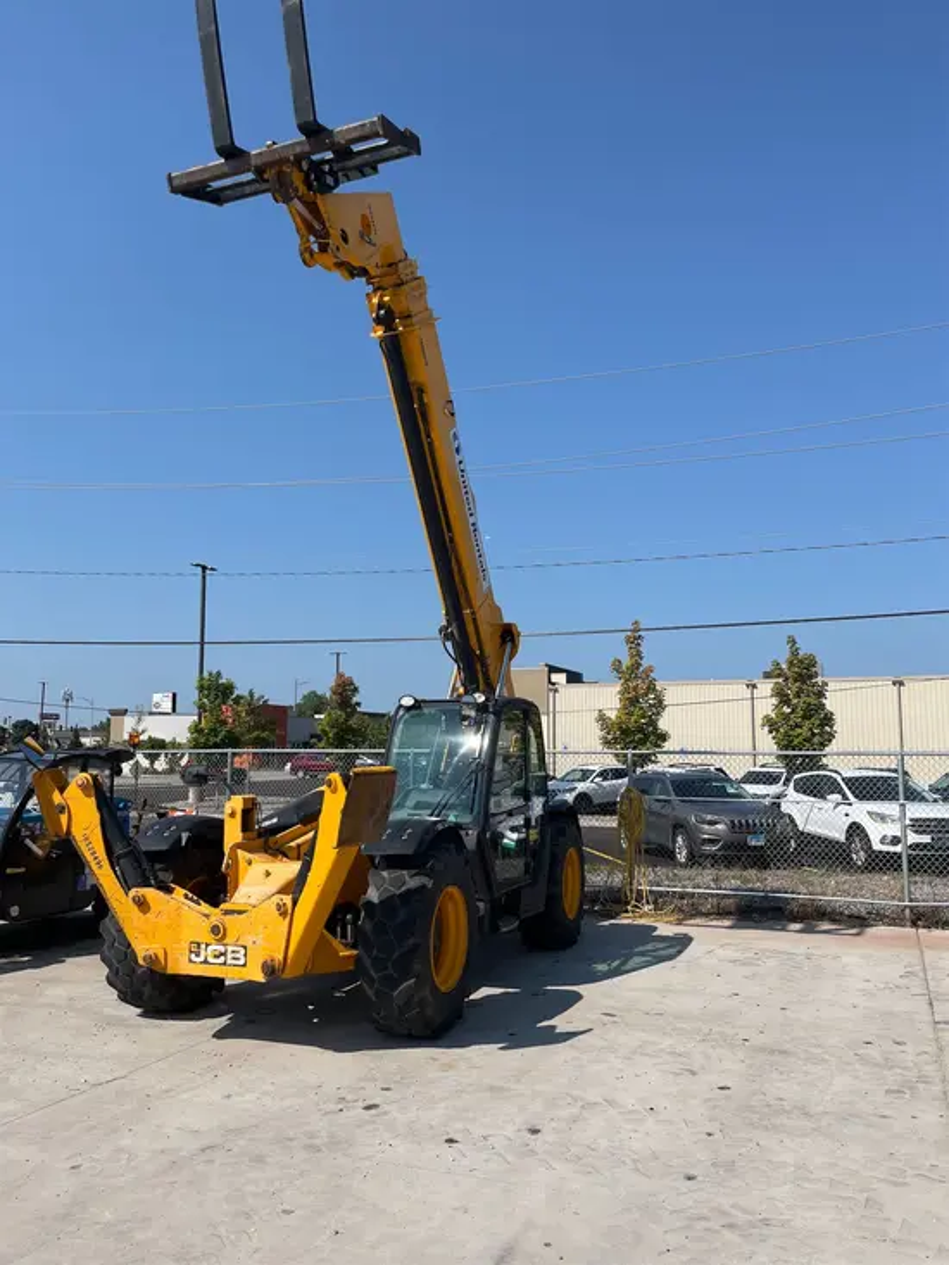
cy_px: 632
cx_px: 474
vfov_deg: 67.3
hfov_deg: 53.1
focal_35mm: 26
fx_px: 950
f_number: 1.6
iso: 50
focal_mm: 5.1
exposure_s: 1/4854
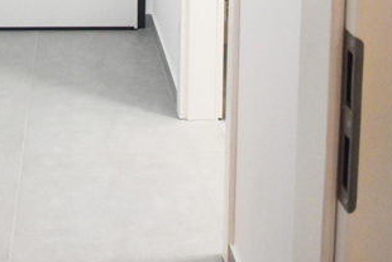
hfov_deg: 33.6
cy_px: -154
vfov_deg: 19.6
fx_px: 632
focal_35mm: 58
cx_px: 85
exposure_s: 1/125
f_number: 4.5
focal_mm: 10
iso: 1250
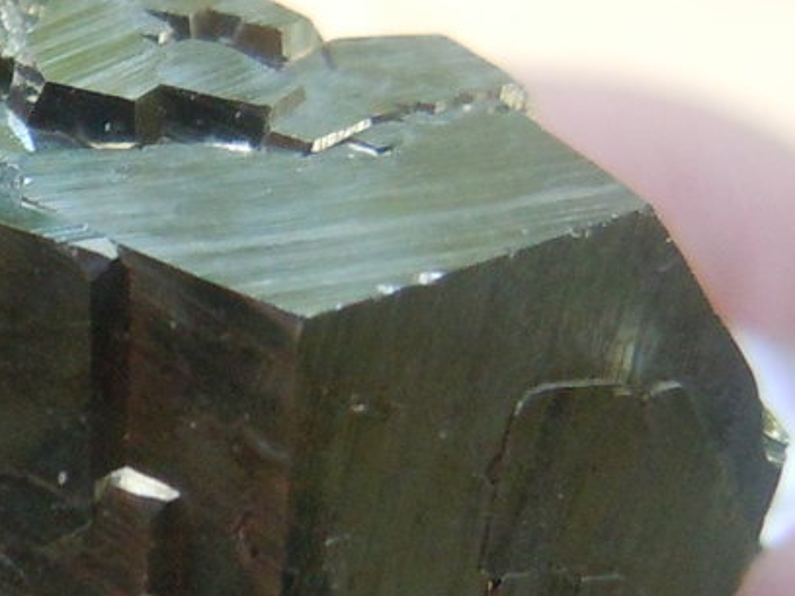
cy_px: 414
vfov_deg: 12.5
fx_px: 2709
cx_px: -350
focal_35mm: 118
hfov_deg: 15.6
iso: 400
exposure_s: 1/40
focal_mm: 5.4
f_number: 3.5
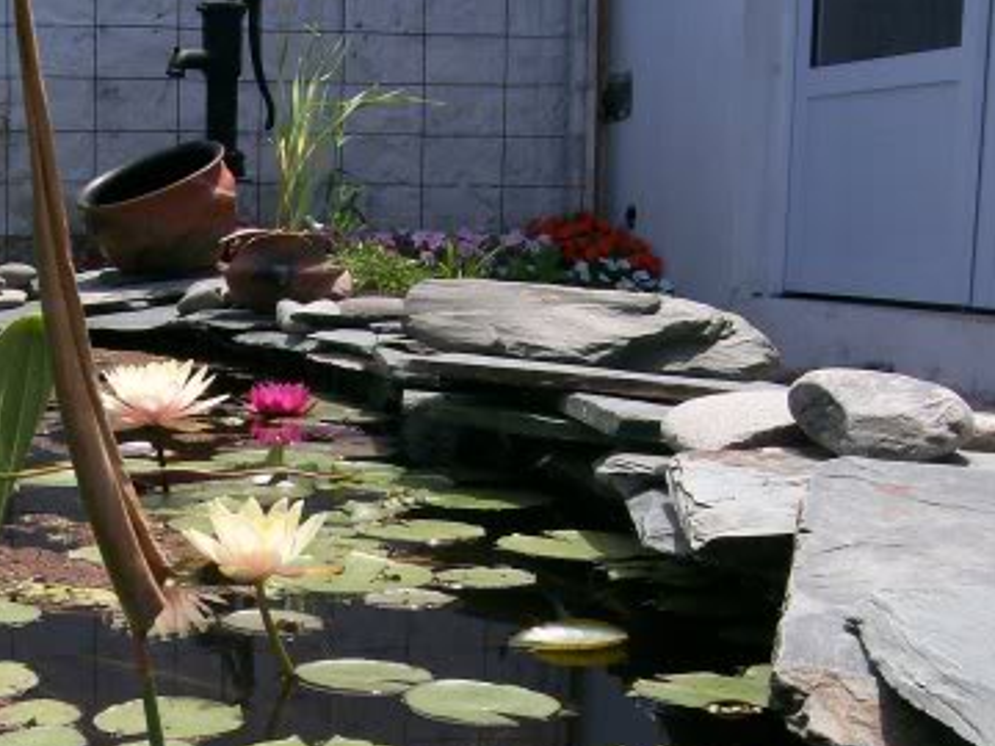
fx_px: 1840
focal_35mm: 64
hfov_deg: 29.4
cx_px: 166
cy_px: 655
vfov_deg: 22.4
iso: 80
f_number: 4.8
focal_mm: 6
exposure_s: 1/391
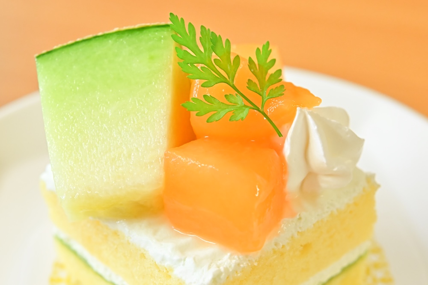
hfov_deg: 22.6
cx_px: 214
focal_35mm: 90
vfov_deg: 15.2
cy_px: 142
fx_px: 1070
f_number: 7.1
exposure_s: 1/125
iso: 4000
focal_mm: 60
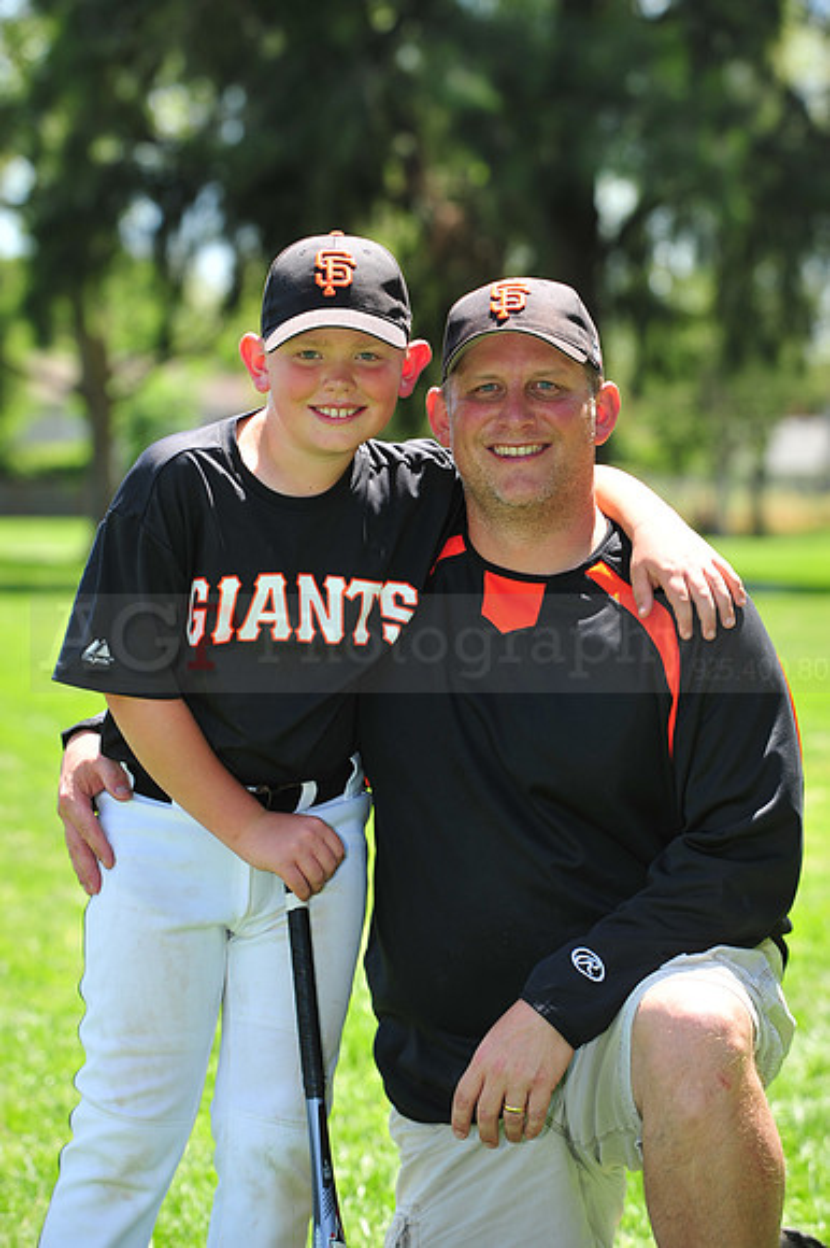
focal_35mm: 130
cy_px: 624
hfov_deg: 10.5
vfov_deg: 15.8
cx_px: 415
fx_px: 4501
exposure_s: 1/320
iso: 200
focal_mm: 130
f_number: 5.6
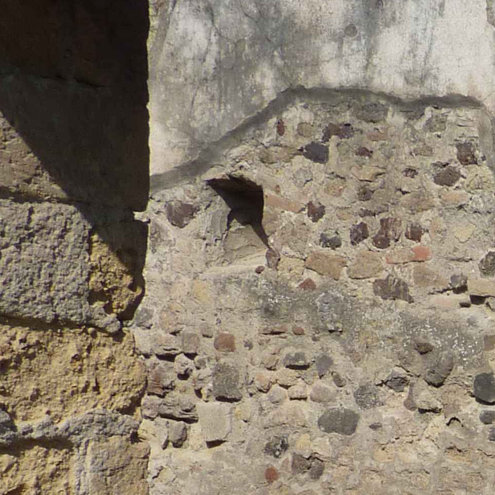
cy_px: 601
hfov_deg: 19.0
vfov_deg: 19.6
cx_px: 688
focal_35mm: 83
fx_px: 1343
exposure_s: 1/400
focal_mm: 4.1
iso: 80
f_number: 5.6
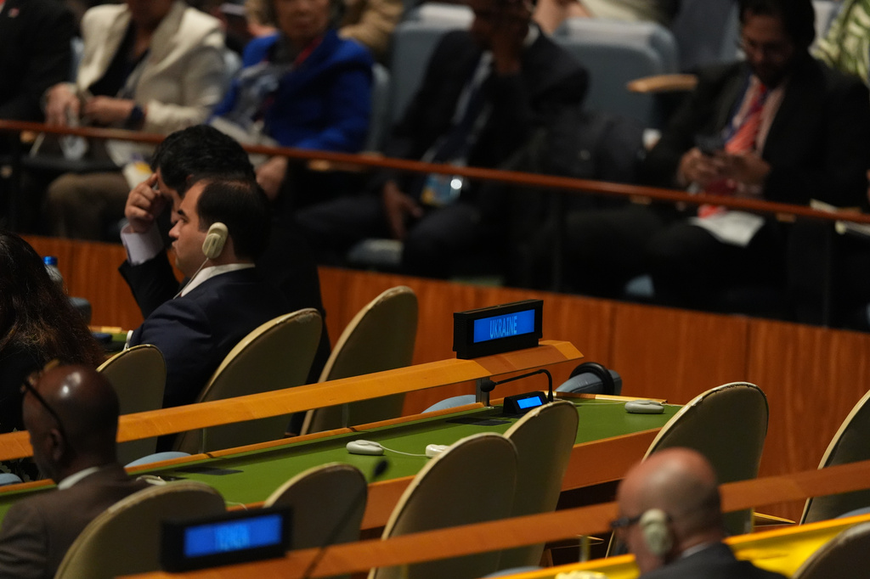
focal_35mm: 600
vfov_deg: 2.3
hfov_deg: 3.4
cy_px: 290
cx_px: 435
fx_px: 14495
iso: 5000
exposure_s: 1/500
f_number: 4
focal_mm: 600
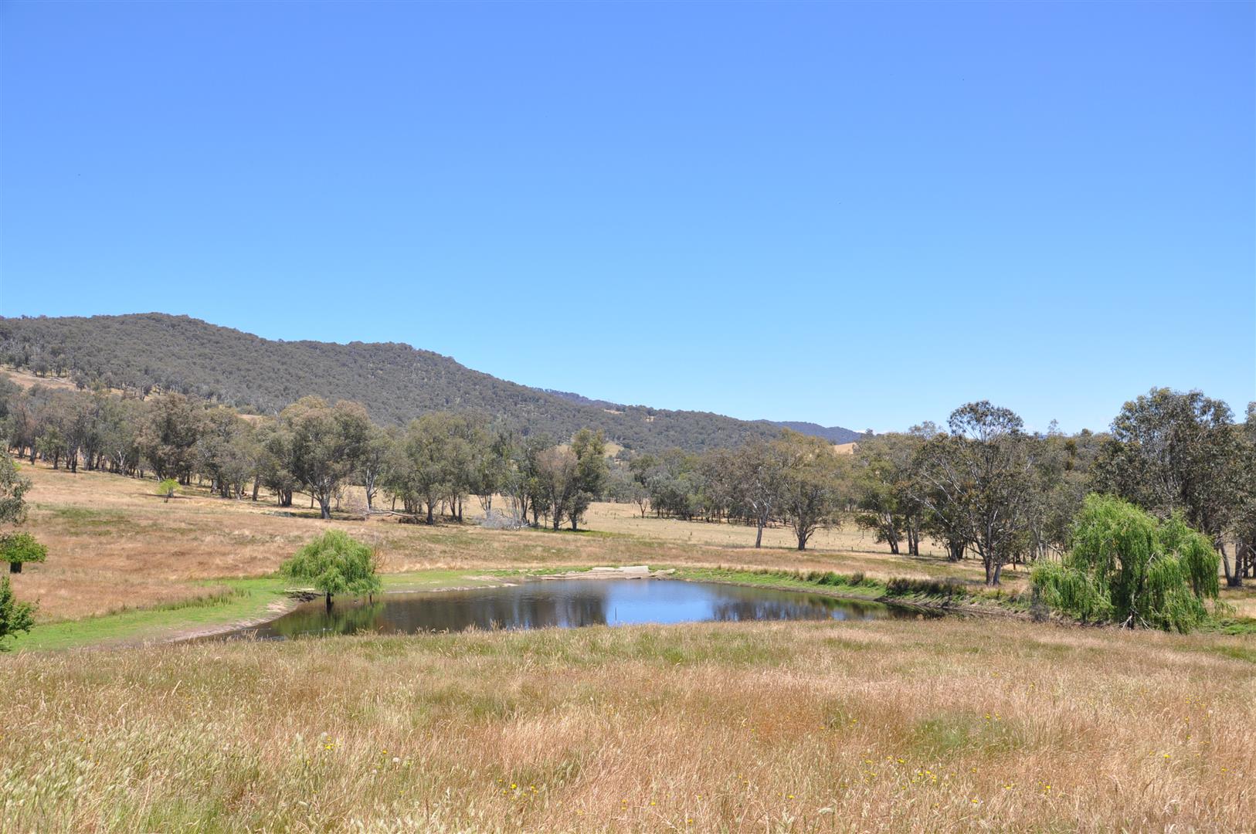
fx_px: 1150
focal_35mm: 33
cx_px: 628
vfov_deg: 39.9
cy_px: 417
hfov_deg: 57.3
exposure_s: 1/320
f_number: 9
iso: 200
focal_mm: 22
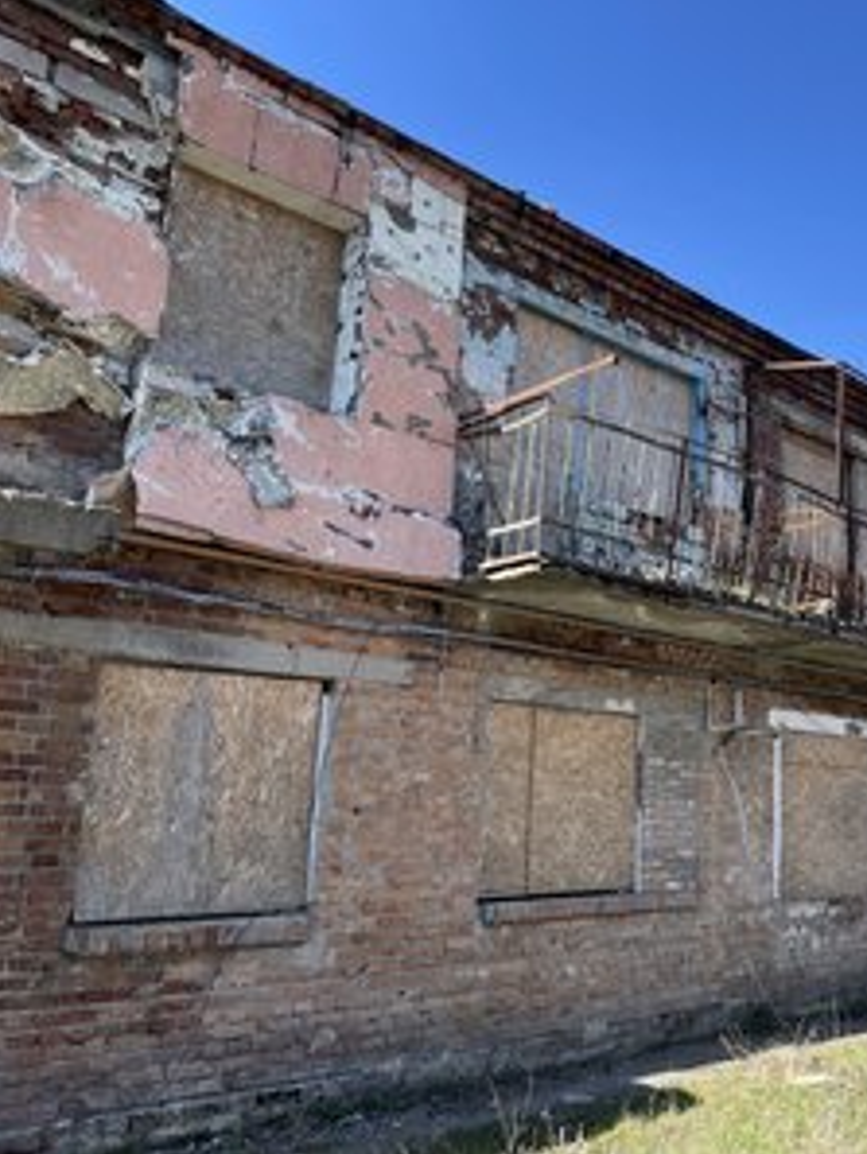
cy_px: 575
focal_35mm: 35
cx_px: 774
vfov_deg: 52.6
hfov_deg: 38.1
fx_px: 1168
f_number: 1.6
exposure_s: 1/1511
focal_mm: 4.2
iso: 32
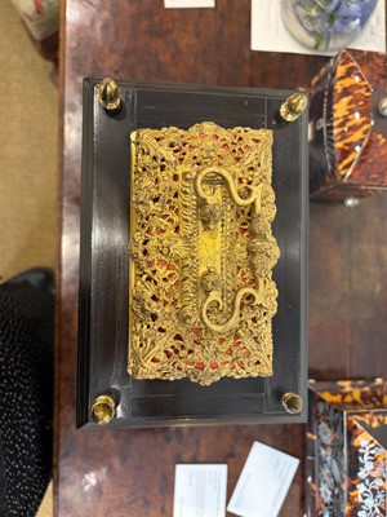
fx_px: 388
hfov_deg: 53.1
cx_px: 194
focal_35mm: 26
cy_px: 258
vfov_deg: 67.3
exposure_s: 1/50
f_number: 1.6
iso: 160
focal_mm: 5.96
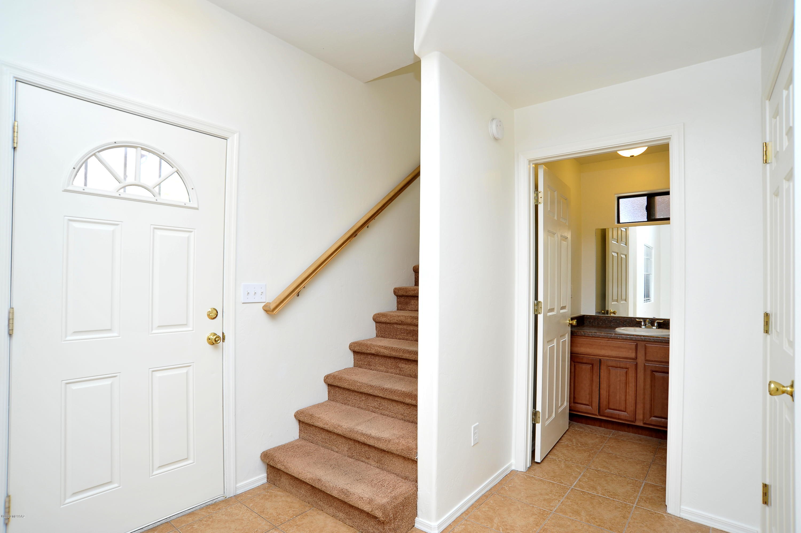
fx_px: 400
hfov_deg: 90.0
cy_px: 266
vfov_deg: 67.3
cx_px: 400
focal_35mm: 18
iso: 640
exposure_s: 1/40
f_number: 8
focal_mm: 18
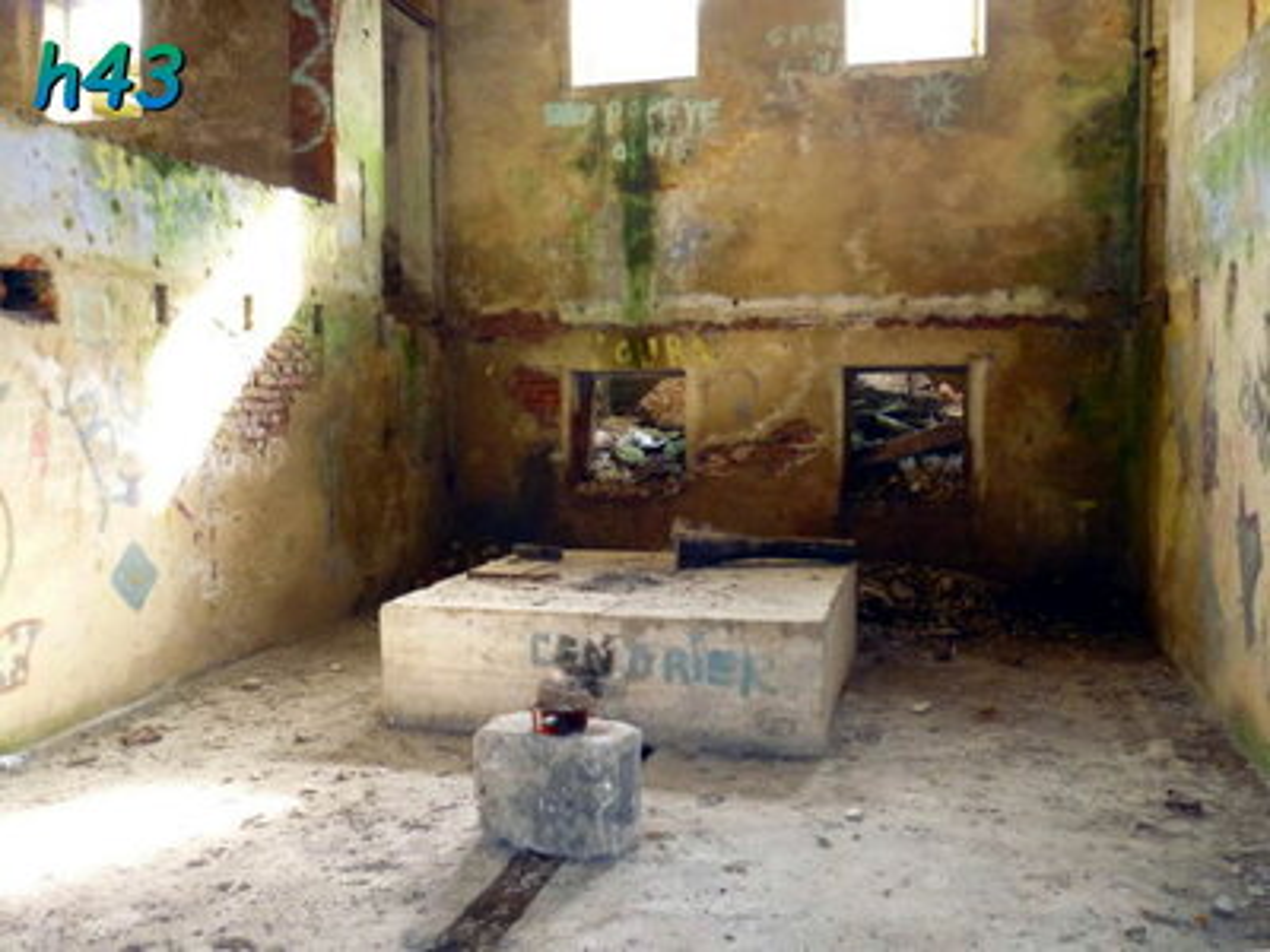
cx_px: 635
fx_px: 1137
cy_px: 476
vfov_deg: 45.4
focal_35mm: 31
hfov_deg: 58.4
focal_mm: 5.5
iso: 250
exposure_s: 1/30
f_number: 2.8
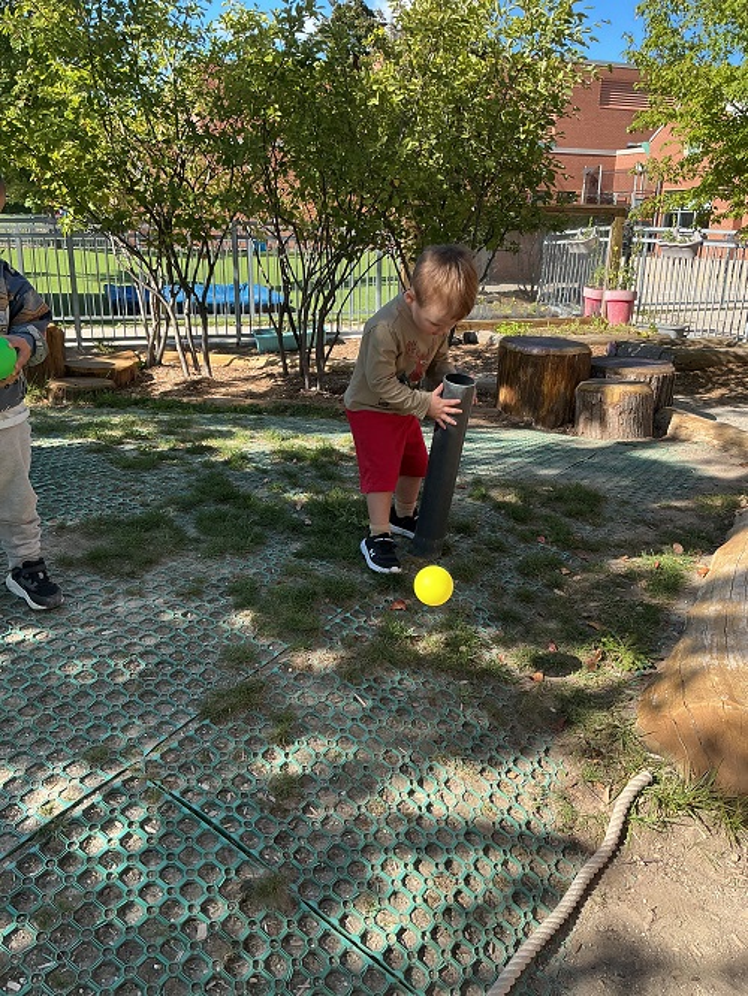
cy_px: 498
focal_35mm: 29
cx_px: 374
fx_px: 835
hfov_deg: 48.3
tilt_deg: -18.8
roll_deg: +0.7
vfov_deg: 61.6
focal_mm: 3
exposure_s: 1/457
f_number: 1.8
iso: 25
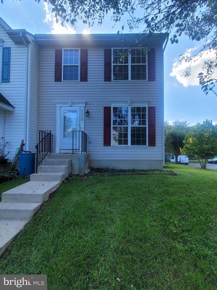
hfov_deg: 89.9
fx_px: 109
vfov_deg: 106.2
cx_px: 108
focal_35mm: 13
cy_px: 145
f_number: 2.2
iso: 50
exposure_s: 1/384
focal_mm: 2.2
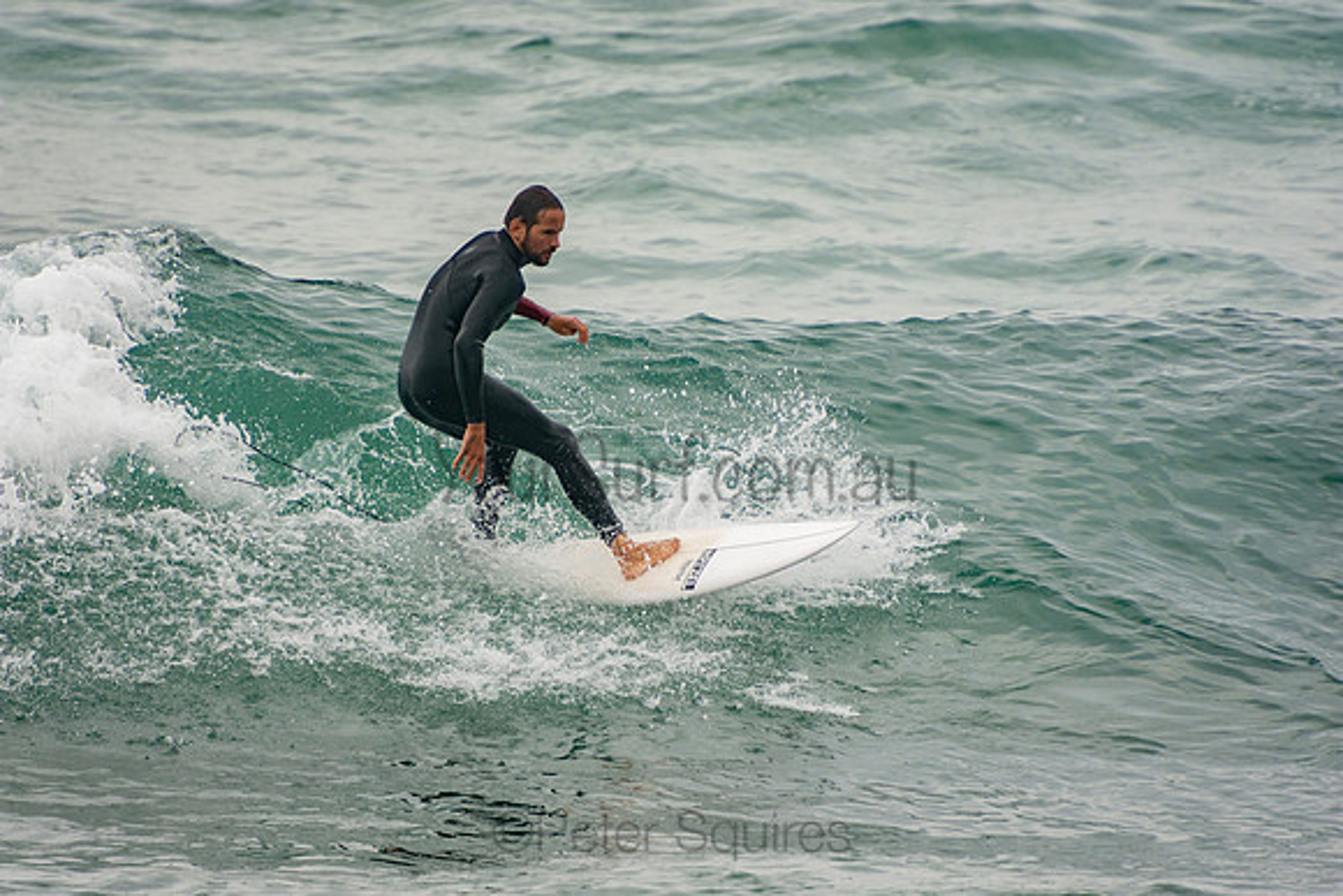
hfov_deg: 3.4
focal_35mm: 600
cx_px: 672
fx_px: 22388
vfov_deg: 2.3
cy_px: 448
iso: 280
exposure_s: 1/1250
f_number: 5.6
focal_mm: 400
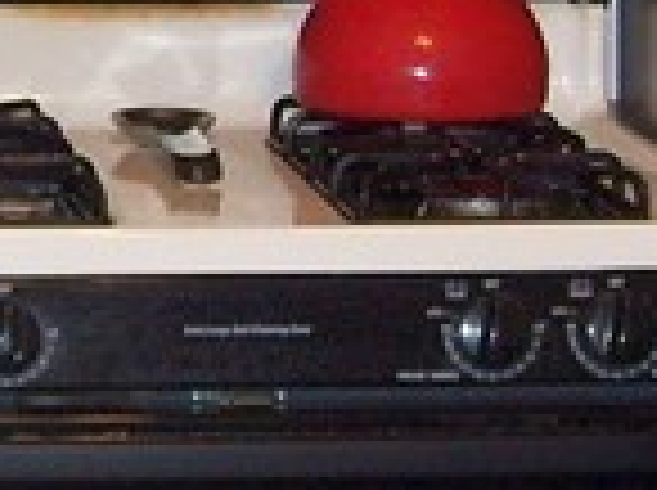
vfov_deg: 5.9
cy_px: 115
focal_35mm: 253
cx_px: -274
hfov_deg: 7.7
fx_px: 4794
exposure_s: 1/60
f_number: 2.7
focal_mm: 6
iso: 125
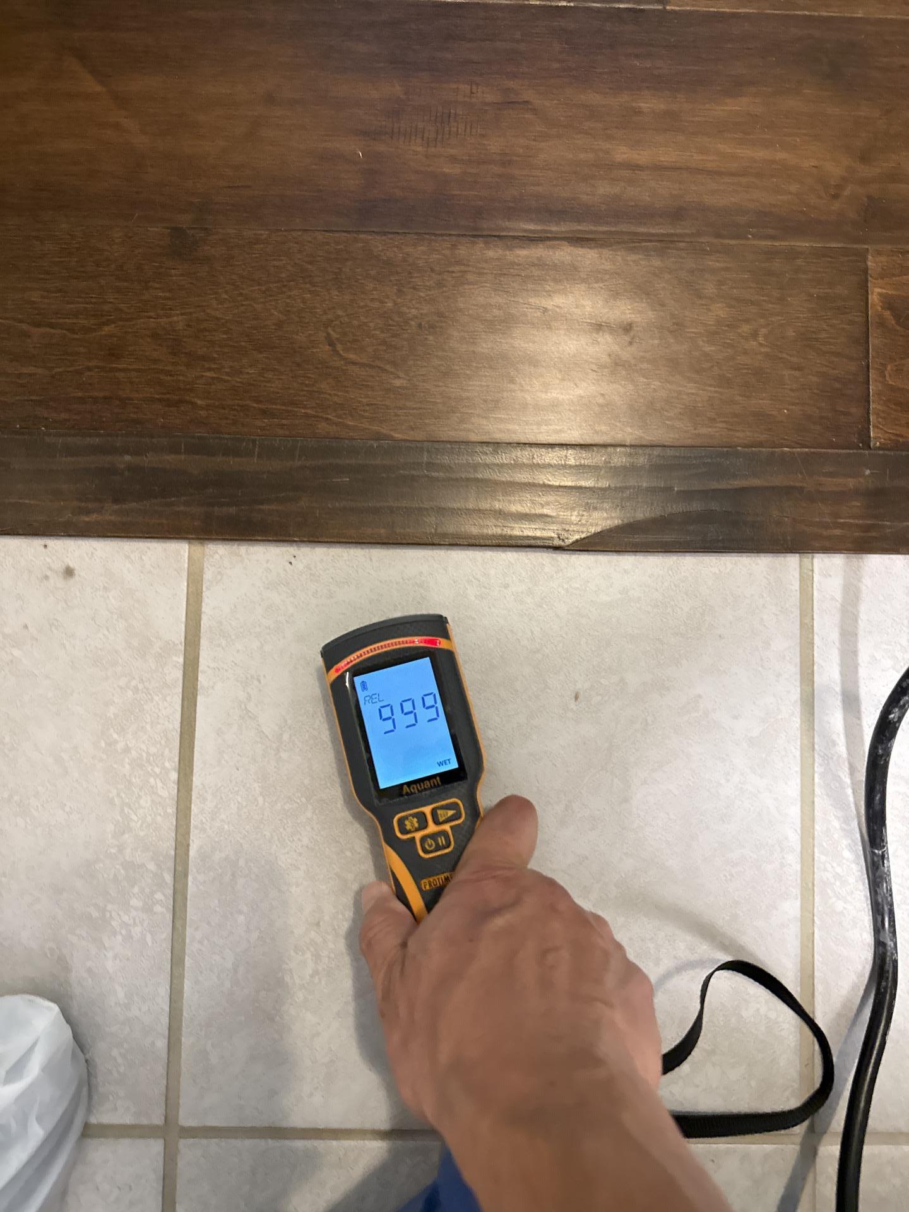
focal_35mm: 24
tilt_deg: -84.2
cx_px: 454
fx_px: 840
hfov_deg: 56.8
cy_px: 606
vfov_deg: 71.6
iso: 1000
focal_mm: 6.76
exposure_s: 1/40
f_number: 1.78
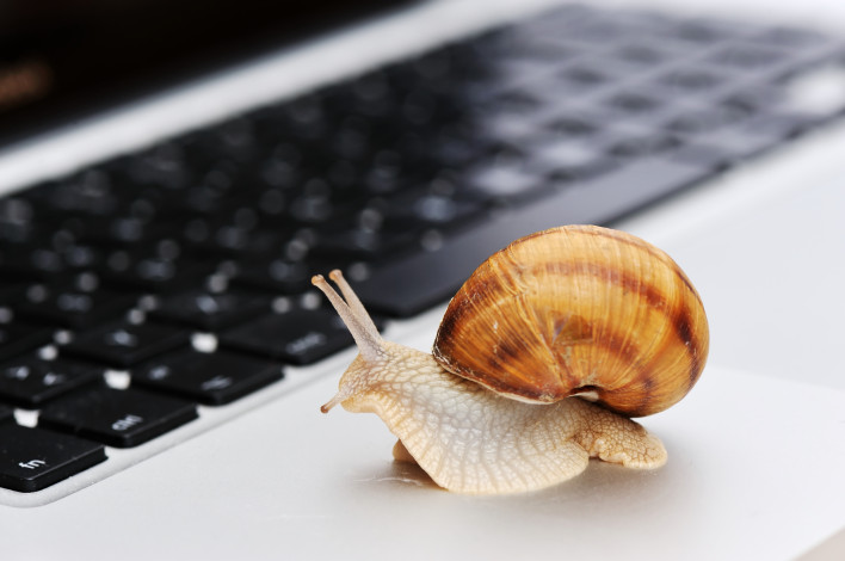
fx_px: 2461
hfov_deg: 19.5
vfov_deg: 13.0
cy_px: 280
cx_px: 422
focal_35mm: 105
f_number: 9
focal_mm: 105
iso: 200
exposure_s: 1/60
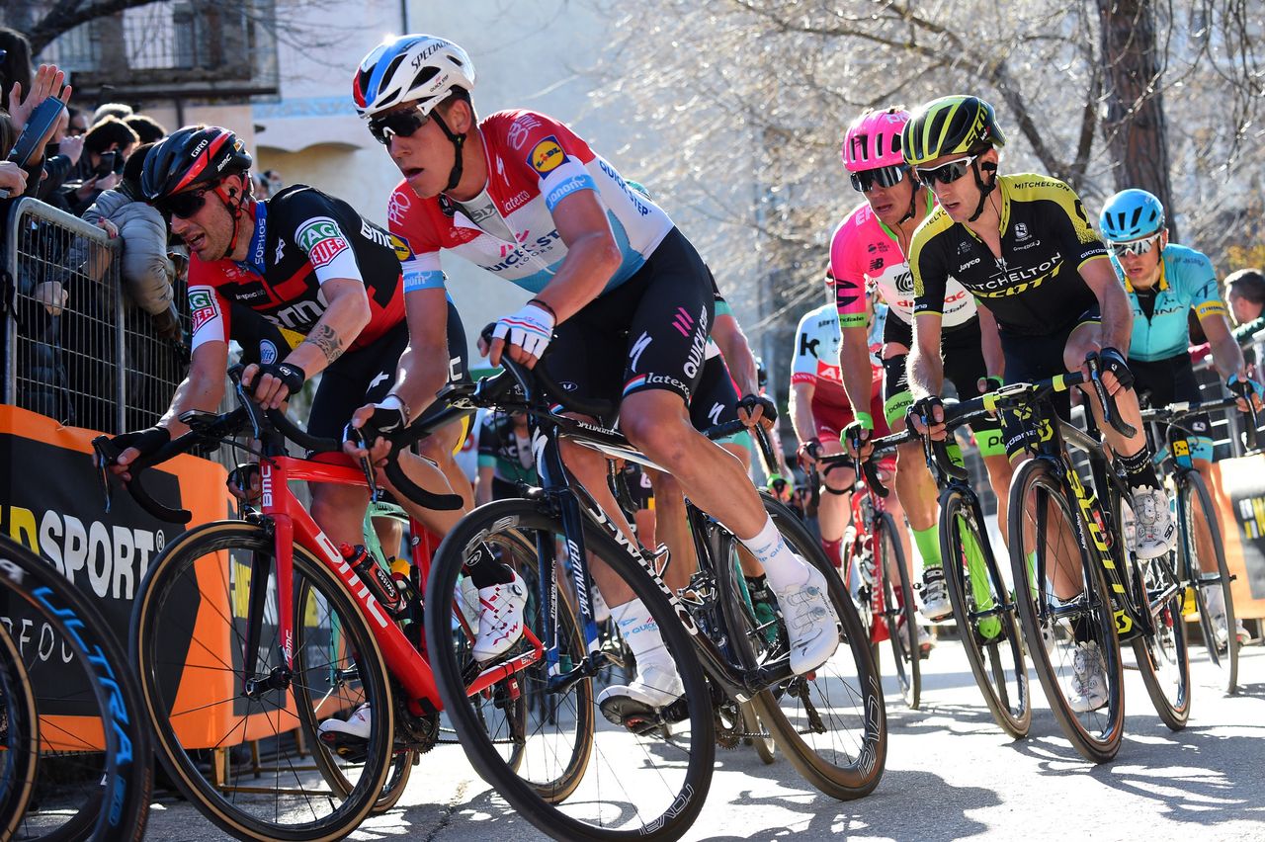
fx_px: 2810
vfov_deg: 17.0
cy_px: 421
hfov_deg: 25.4
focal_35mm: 80
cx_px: 632
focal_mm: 80
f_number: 6.3
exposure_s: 1/1000
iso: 2000
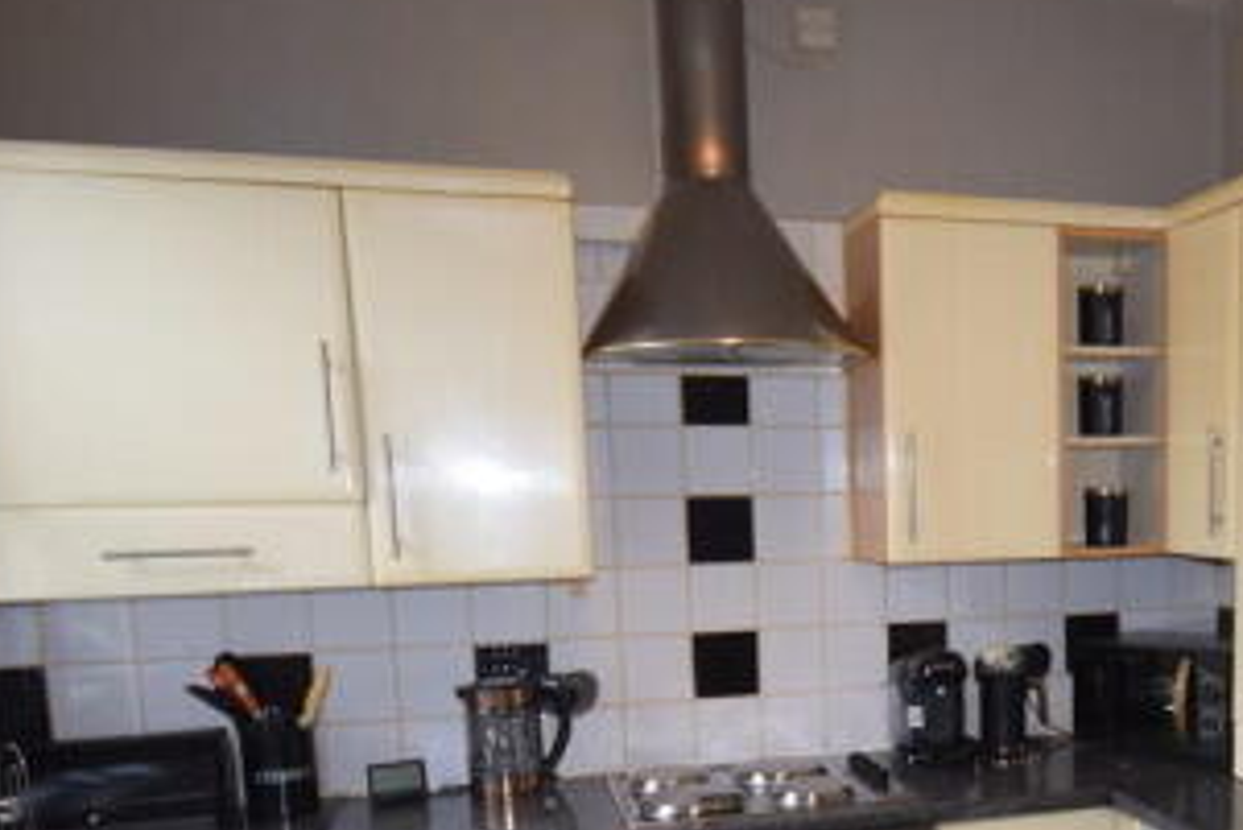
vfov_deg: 34.3
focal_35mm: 38
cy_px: 675
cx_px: 973
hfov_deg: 48.6
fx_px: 1297
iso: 800
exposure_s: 1/80
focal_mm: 11.5
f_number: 4.5
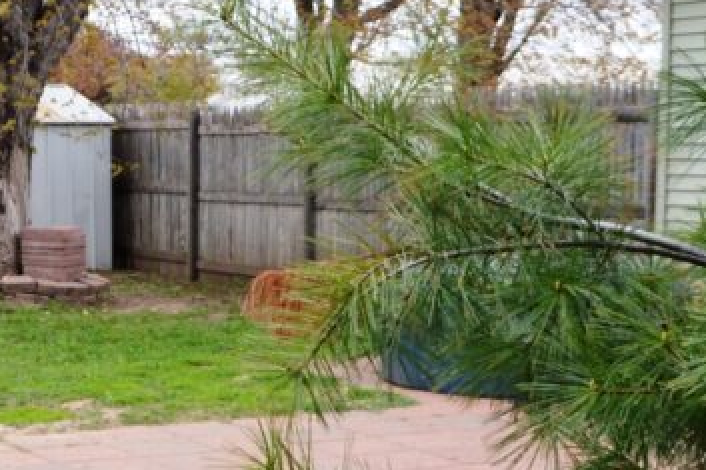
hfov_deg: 19.7
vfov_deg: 13.3
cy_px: 376
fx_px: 1999
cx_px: 96
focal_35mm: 102
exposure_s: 1/125
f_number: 5.6
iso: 160
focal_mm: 20
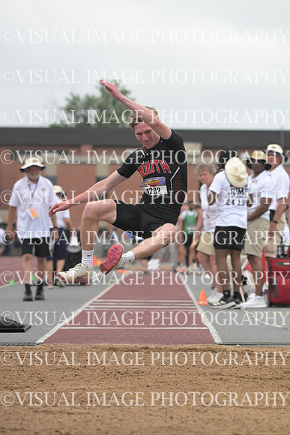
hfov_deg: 7.6
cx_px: 145
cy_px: 218
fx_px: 2174
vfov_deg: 11.4
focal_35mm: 180
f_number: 6.3
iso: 2500
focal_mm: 180
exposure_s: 1/4000
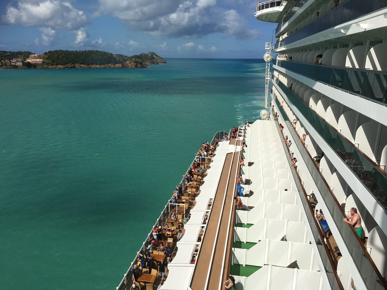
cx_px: 194
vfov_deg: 48.2
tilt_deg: -14.4
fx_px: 324
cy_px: 145
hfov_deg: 61.7
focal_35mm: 29
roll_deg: -0.2
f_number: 2.2
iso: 25
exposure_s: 1/5128
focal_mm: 4.15
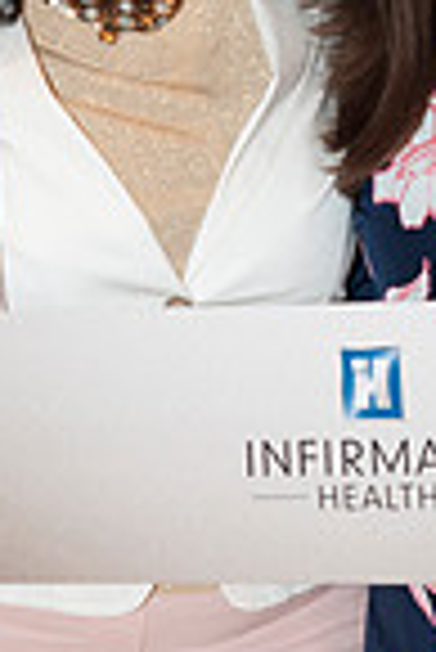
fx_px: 4712
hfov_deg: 5.3
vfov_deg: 7.9
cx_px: 303
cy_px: -67
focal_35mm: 260
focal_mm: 56
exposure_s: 1/60
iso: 400
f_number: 5.6
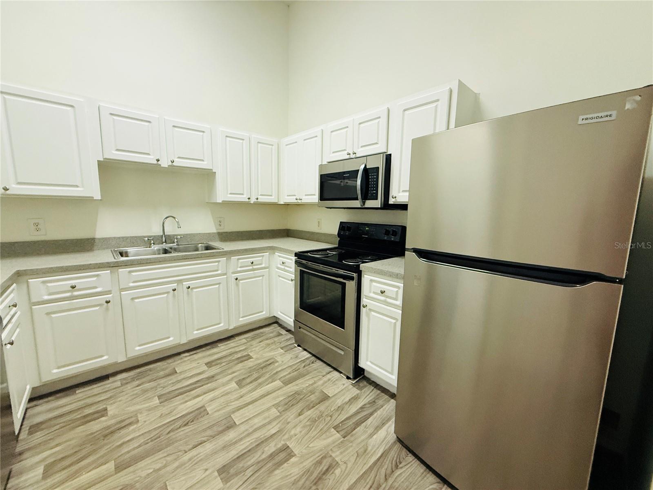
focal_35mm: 14
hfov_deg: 102.1
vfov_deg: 85.7
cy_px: 245
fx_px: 264
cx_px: 326
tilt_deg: -7.4
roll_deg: -0.5
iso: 500
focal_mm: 2.22
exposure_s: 1/60
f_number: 2.2
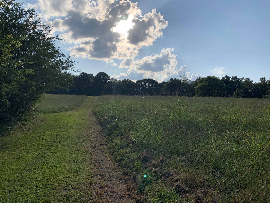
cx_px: 135
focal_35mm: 26
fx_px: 203
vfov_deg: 53.1
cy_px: 102
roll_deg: -4.5
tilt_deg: +2.2
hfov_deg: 67.3
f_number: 1.8
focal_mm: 4.25
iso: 25
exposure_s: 1/5405
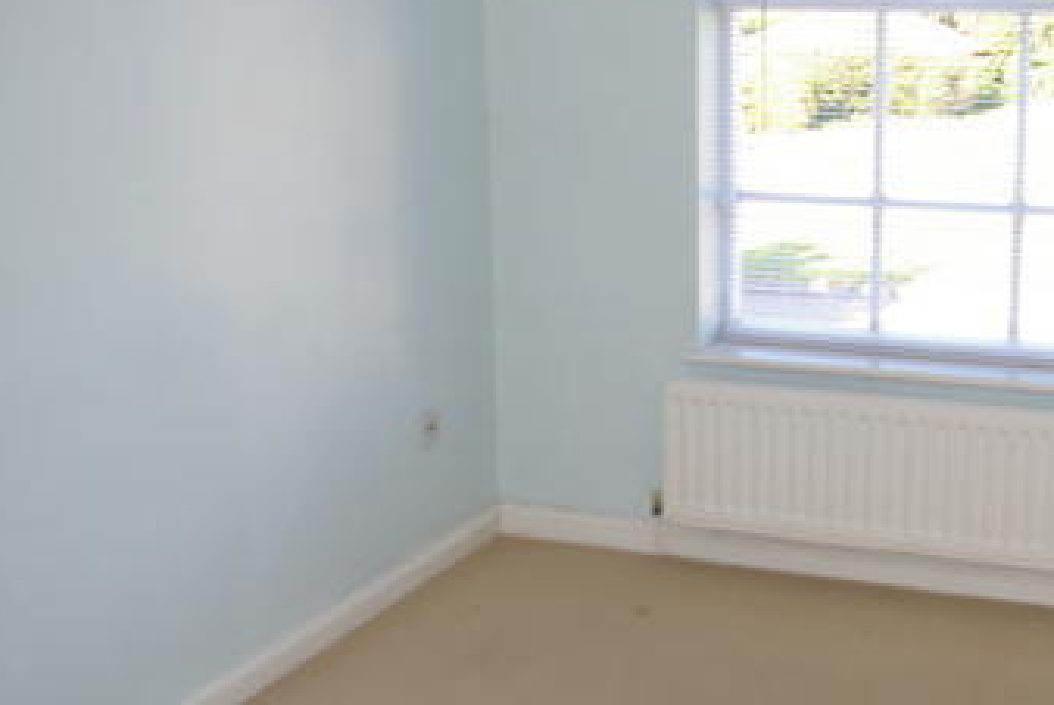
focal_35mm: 55
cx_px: 649
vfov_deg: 24.7
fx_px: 1612
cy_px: 352
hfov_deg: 36.0
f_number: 4
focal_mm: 20
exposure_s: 1/125
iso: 200
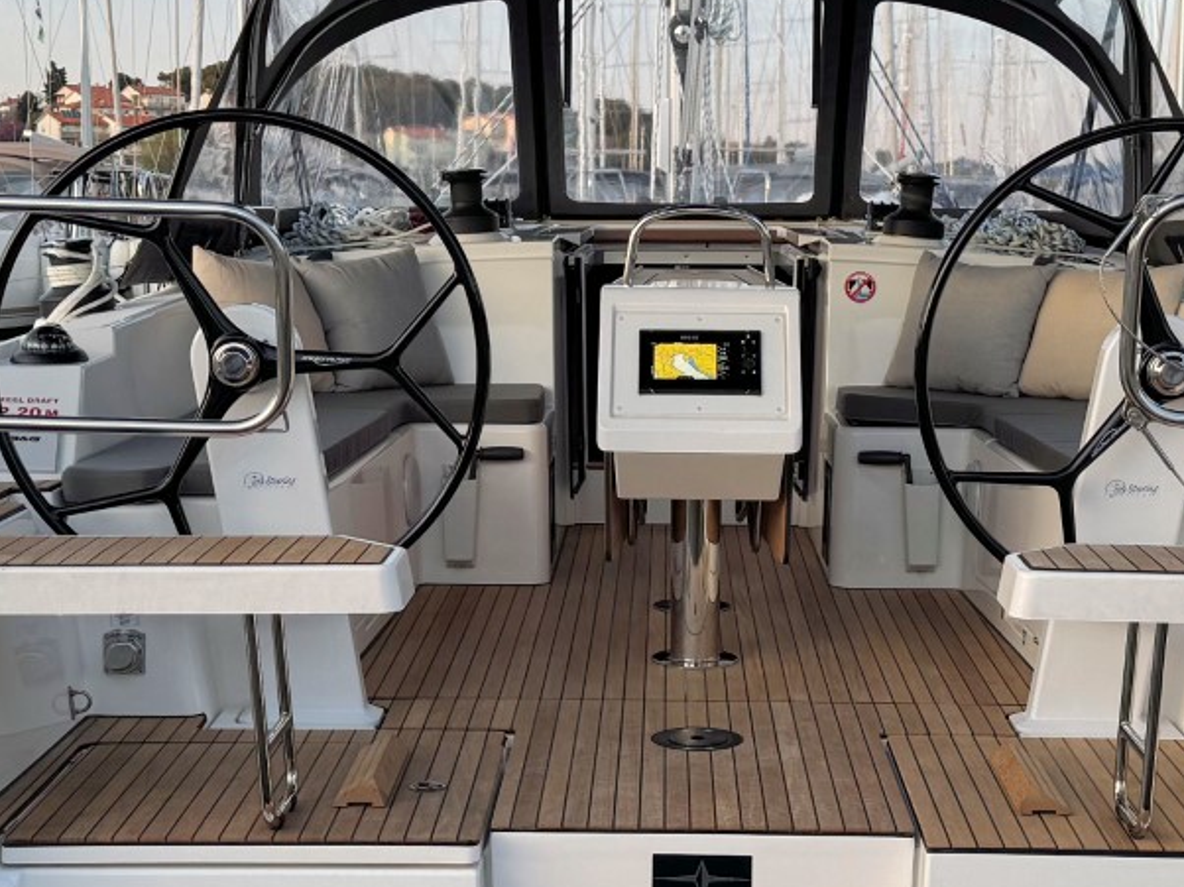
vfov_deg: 21.9
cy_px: 425
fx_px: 2291
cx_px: 661
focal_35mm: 67
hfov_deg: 29.0
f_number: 1.78
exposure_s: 1/280
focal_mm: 6.86
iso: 80
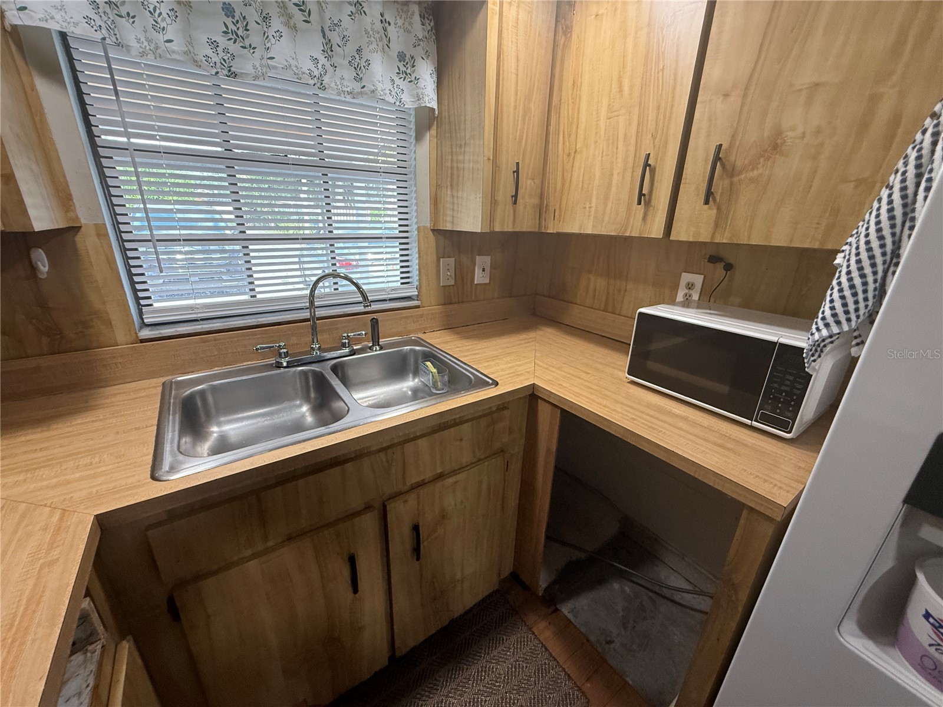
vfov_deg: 85.7
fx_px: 381
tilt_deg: -20.6
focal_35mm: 14
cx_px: 472
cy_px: 354
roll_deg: +0.0
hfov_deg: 102.1
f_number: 2.2
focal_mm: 2.22
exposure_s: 1/120
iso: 320
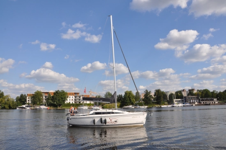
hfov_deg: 67.4
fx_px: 169
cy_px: 75
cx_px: 113
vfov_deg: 47.9
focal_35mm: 27
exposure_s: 1/200
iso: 200
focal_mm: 18
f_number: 14
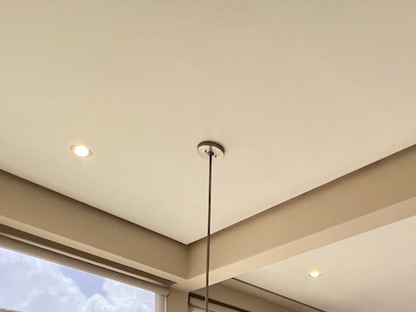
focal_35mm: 39
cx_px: 337
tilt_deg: -0.1
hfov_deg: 45.3
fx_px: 469
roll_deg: -1.1
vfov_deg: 26.7
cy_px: 465
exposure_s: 1/60
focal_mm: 1.57
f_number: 1.8
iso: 125
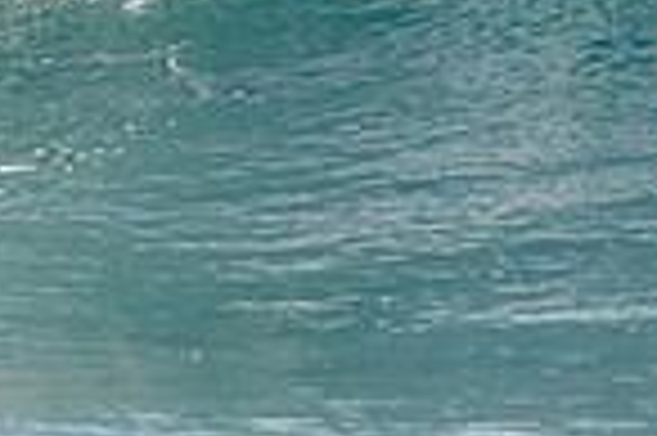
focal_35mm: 2411
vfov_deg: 0.6
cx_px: -364
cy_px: -395
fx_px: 43951
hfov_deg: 0.9
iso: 250
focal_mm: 500
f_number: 5.6
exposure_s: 1/2000
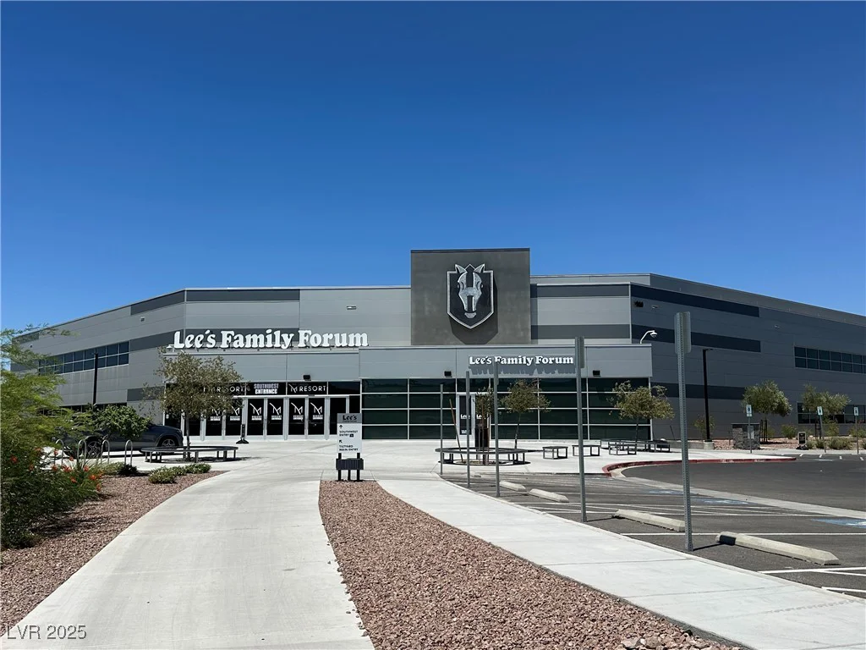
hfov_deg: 71.6
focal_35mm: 24
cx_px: 433
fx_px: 600
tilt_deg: +7.1
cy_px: 325
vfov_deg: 56.8
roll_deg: -0.6
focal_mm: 6.86
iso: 80
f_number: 1.78
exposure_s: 1/8197
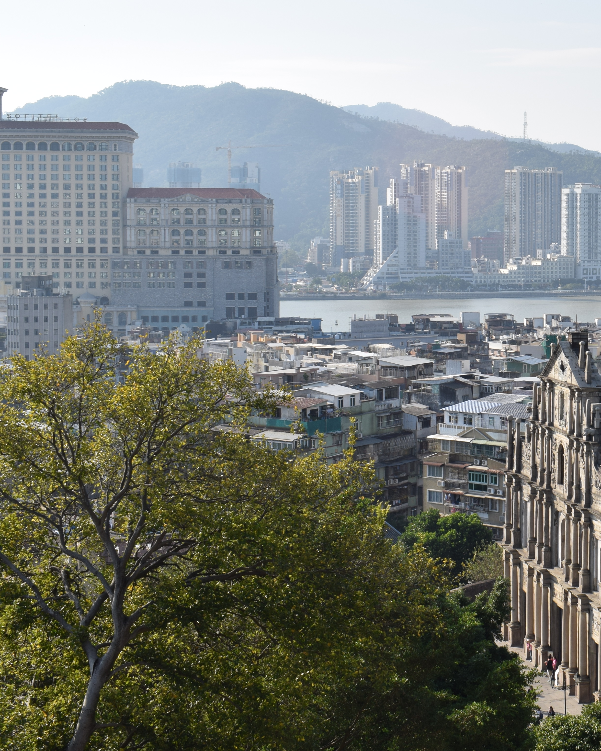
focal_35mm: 66
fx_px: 1467
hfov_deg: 21.9
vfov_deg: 28.6
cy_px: 295
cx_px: 668
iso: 100
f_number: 10
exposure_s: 1/200
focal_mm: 24
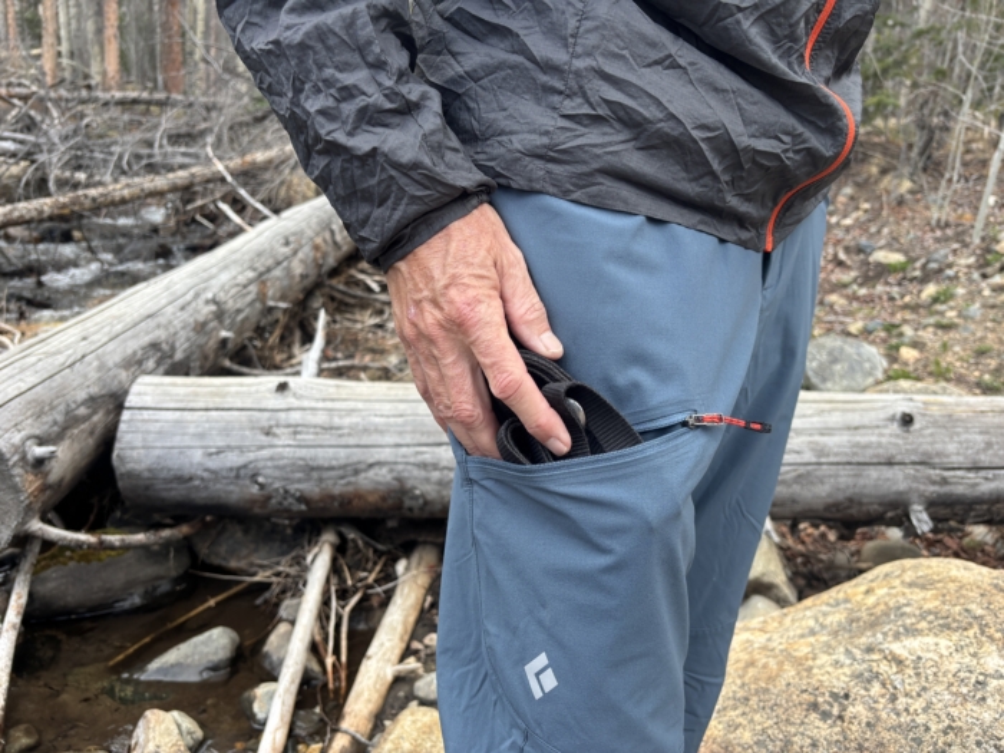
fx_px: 754
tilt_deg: -12.0
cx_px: 502
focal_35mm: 26
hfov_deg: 67.3
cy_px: 376
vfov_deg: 53.1
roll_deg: -3.6
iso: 50
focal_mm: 5.96
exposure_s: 1/298
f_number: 1.6
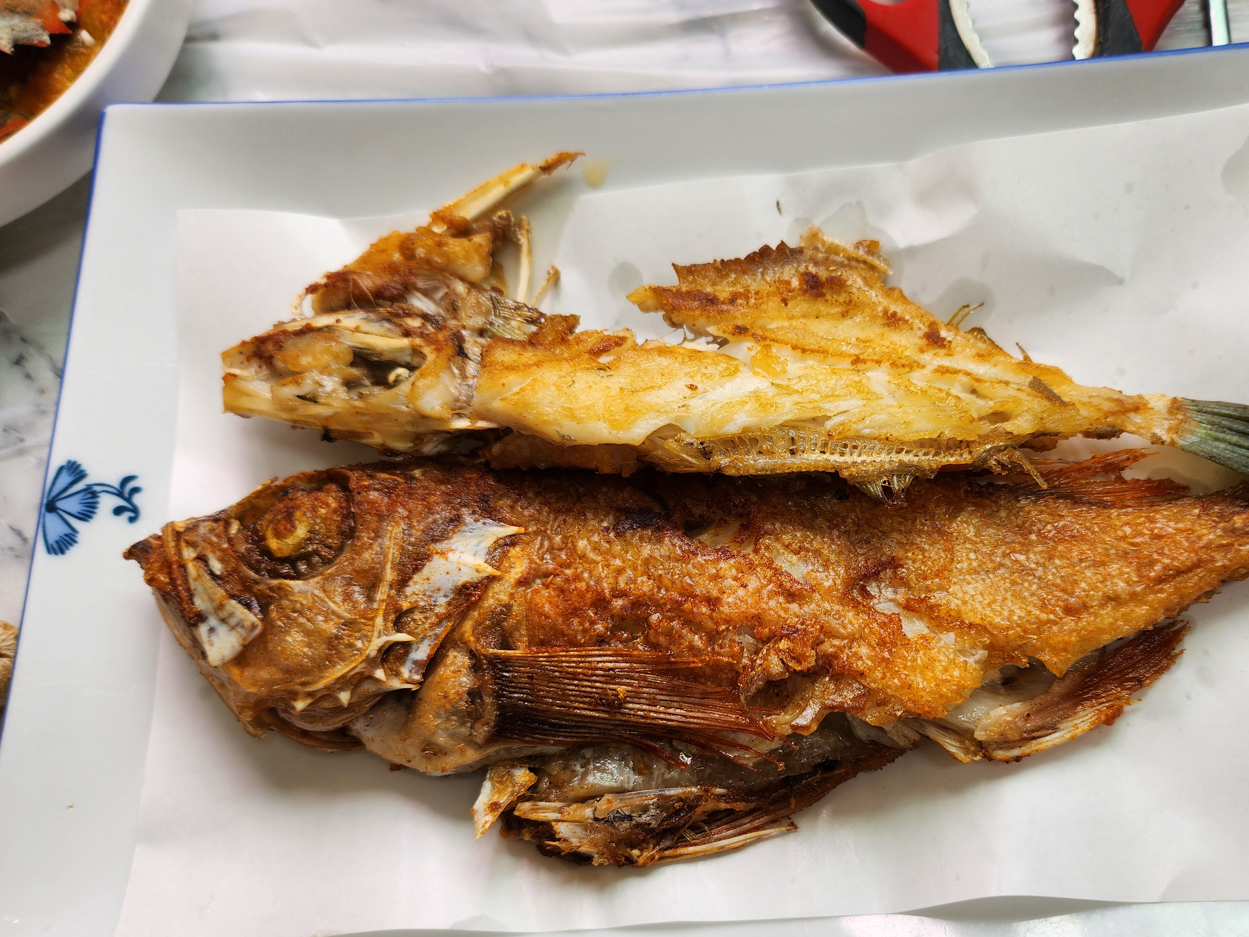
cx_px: 745
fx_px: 1082
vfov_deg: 46.5
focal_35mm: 30
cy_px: 576
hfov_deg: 59.5
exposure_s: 1/229
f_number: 1.8
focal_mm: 5
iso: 50
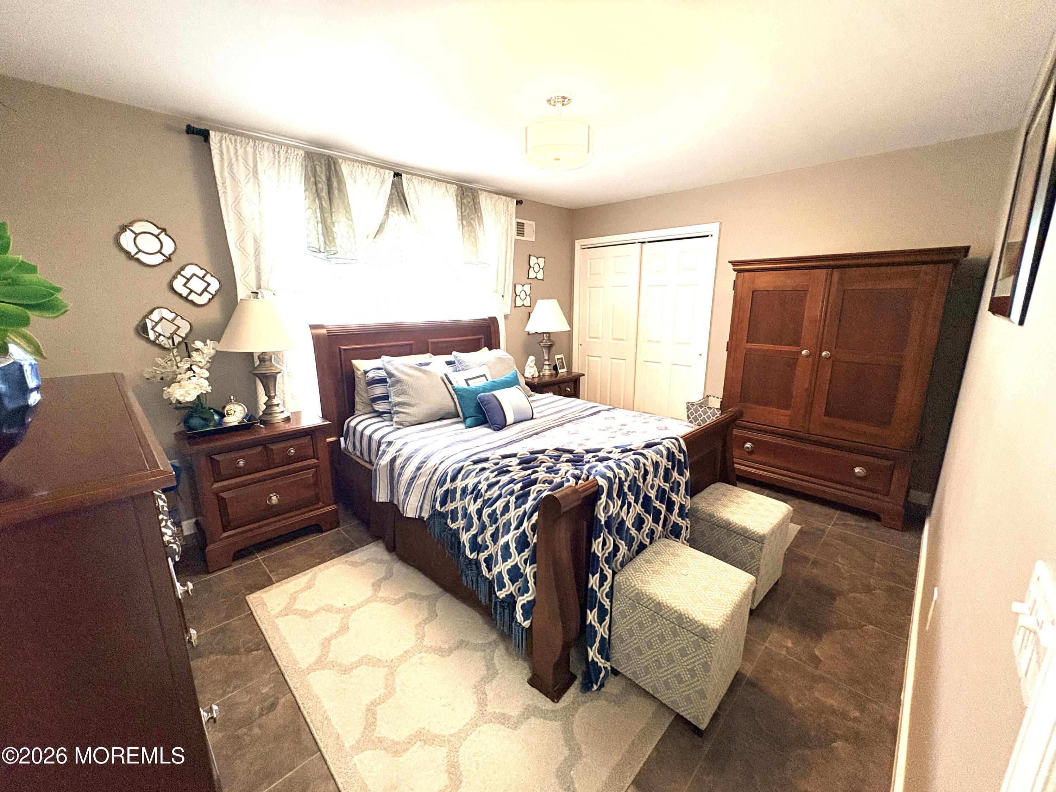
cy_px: 396
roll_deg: +0.0
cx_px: 528
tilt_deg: -12.0
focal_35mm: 14
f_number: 2.2
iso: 320
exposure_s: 1/60
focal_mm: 2.22
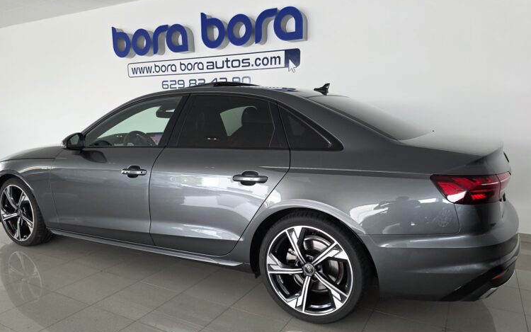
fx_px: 376
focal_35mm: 26
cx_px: 255
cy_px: 185
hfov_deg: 70.4
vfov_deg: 47.5
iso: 200
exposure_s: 1/180
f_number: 1.7
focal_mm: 6.3
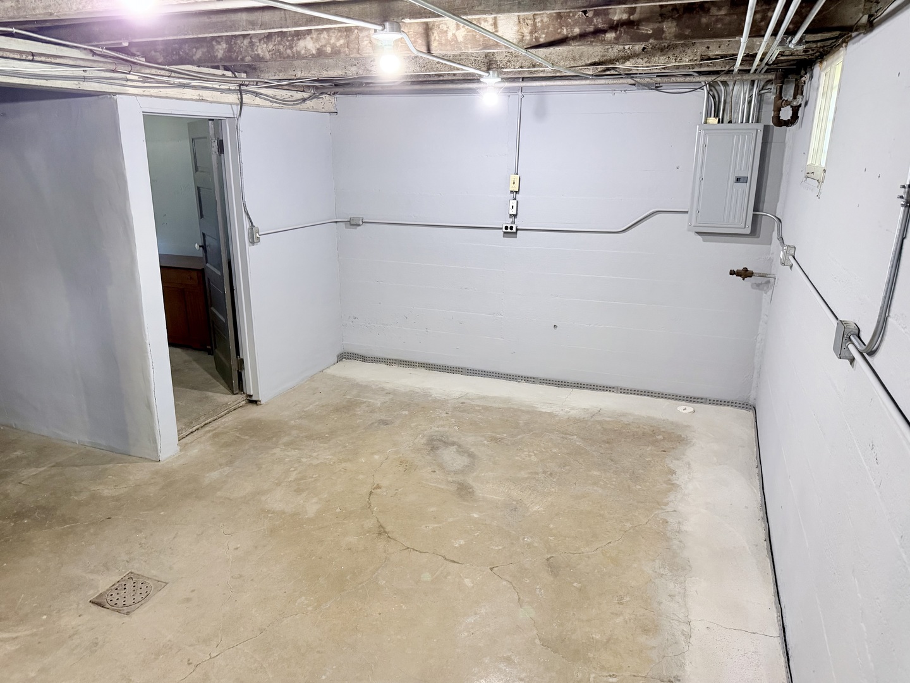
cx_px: 455
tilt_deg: -17.1
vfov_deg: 56.8
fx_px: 631
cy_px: 342
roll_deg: -0.5
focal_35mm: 24
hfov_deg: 71.6
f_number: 1.78
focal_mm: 6.76
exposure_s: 1/60
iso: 400
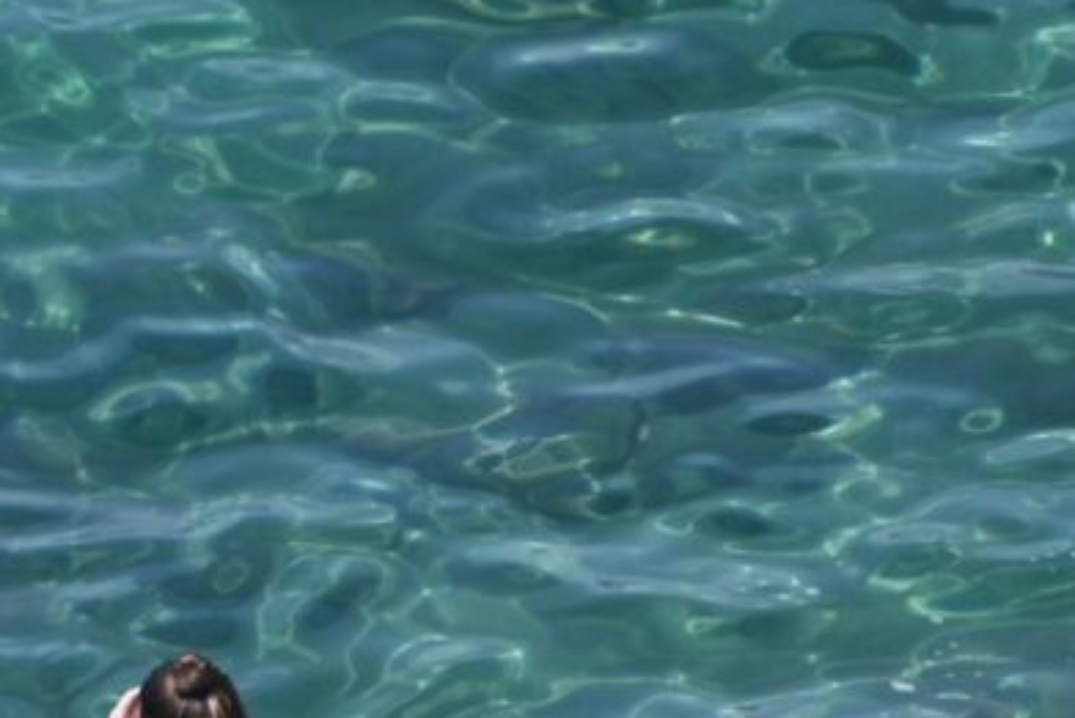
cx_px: 107
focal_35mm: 1657
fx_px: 49495
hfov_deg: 1.2
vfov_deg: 0.8
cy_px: 1029
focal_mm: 300
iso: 125
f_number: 6.3
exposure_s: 1/500
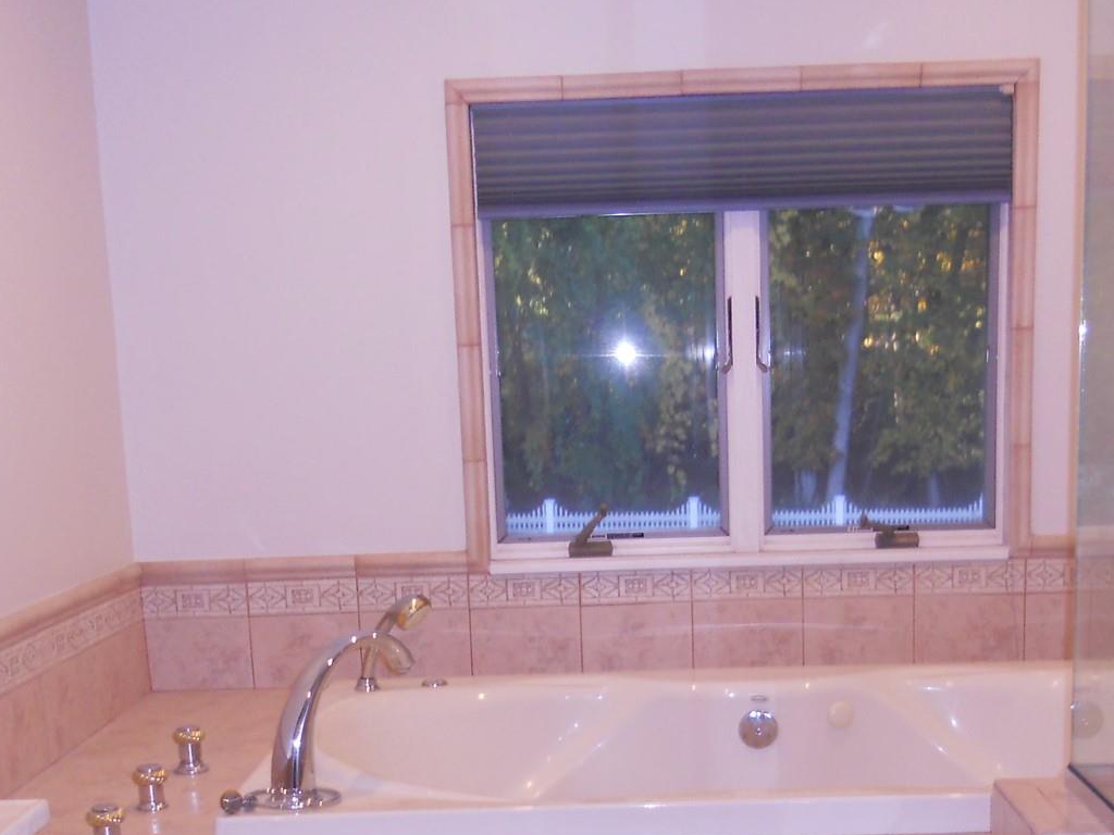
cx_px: 601
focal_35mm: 54
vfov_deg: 26.3
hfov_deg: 35.5
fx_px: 1738
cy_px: 727
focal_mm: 4.9
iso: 200
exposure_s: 1/25
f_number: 3.2
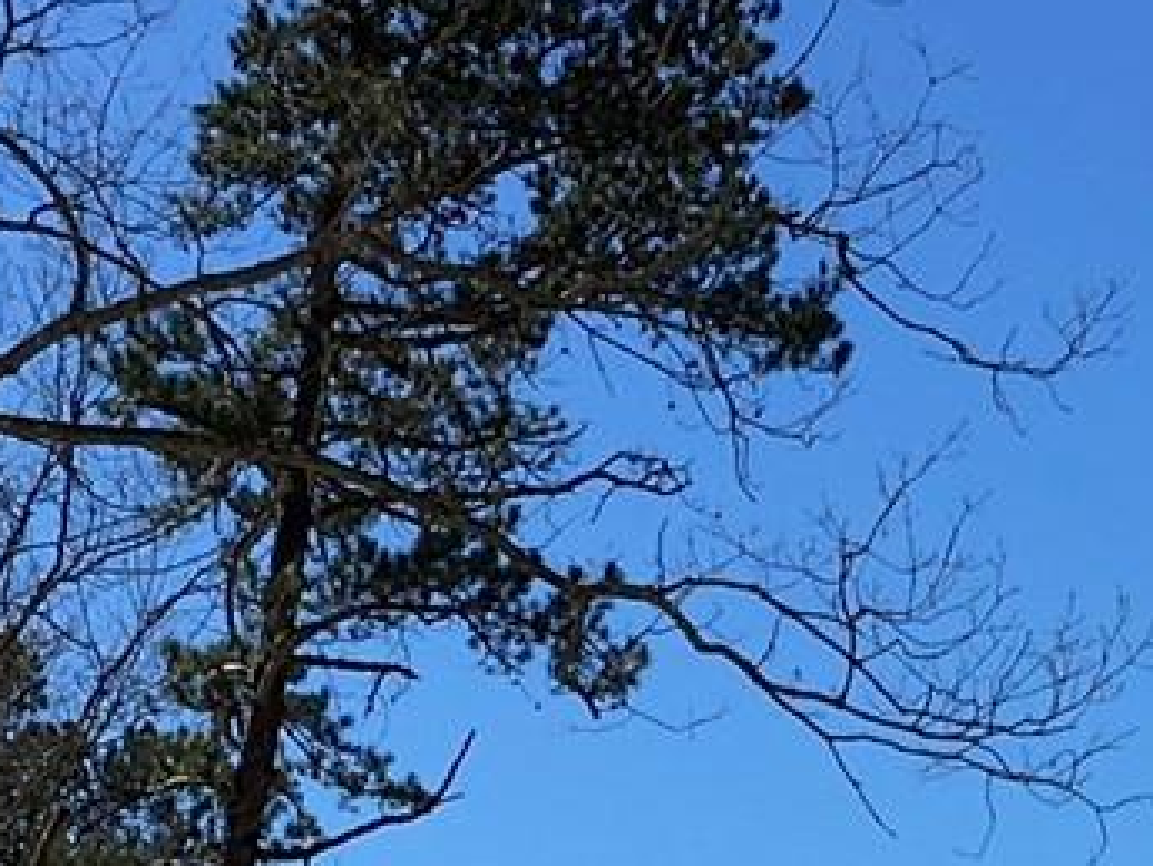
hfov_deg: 11.4
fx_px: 5731
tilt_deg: +2.7
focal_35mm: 172
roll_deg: -0.5
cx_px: 1193
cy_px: 1842
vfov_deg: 8.1
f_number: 2.2
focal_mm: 4.15
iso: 25
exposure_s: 1/1709
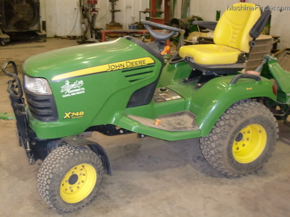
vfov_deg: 33.6
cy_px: 108
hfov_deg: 43.9
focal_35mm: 43
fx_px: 360
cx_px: 145
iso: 400
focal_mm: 7.6
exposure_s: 1/60
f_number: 3.1
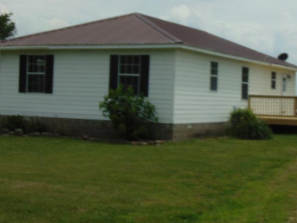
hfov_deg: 25.3
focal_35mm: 77
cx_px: 181
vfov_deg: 19.1
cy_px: 84
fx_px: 661
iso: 80
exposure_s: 1/1500
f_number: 3.5
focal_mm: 9
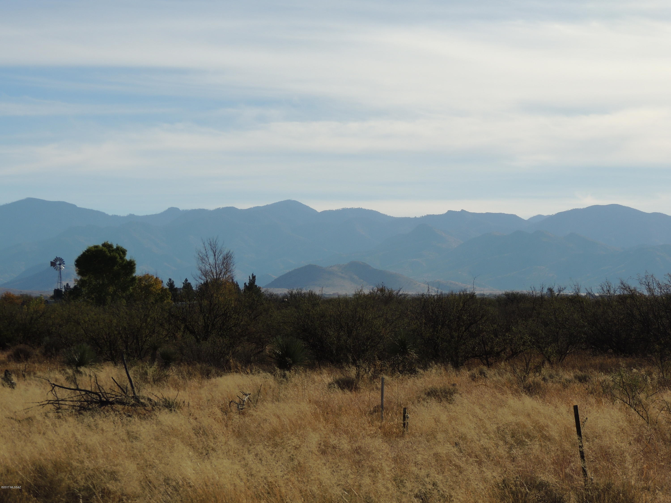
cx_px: 336
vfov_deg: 14.8
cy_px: 252
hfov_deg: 19.6
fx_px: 1938
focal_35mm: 100
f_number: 4.6
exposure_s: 1/1250
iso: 100
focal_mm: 17.8
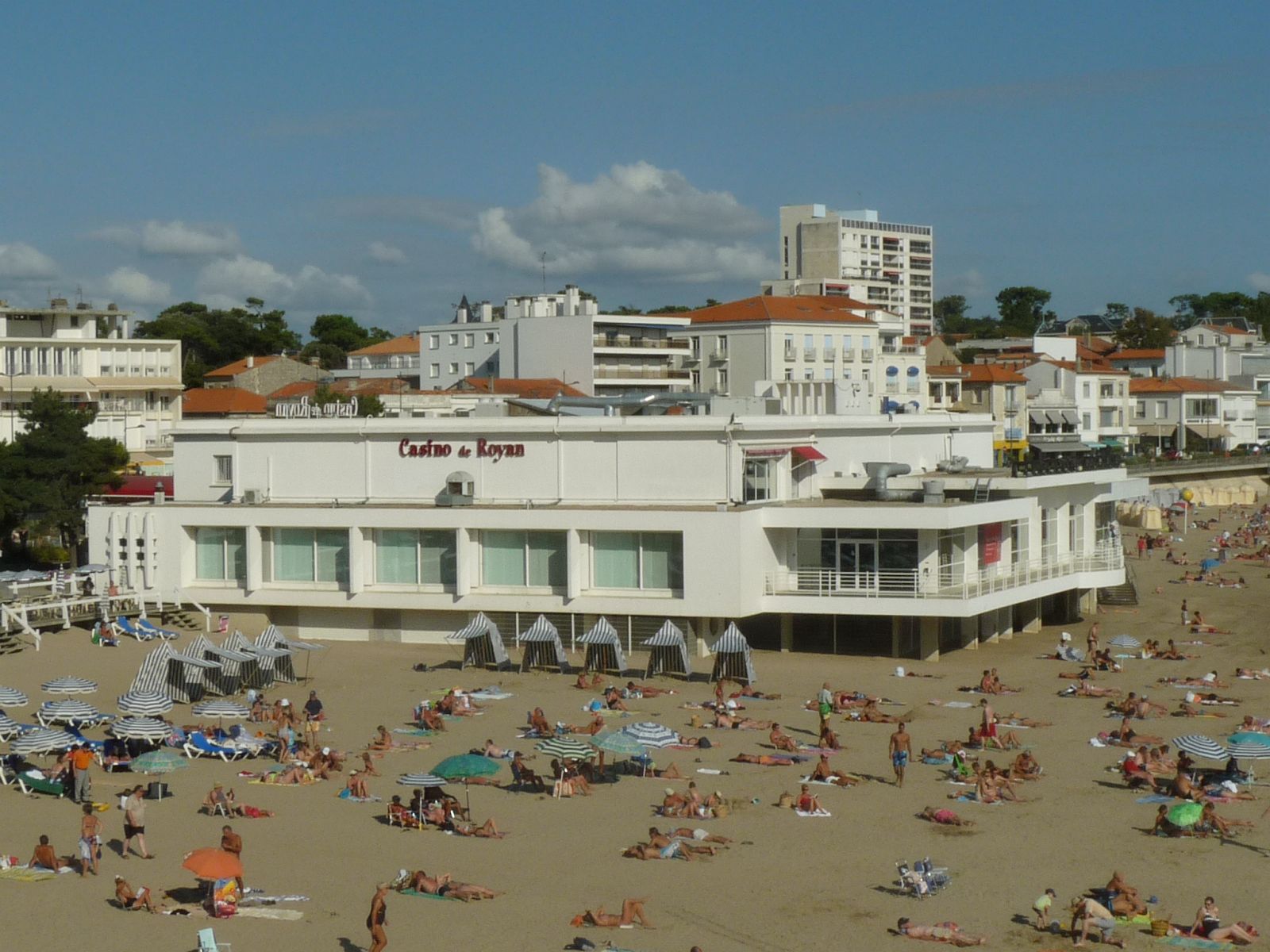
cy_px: 476
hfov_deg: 27.4
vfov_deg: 20.7
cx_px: 635
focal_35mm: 71
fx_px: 2605
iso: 100
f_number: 8
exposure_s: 1/800
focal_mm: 7.1
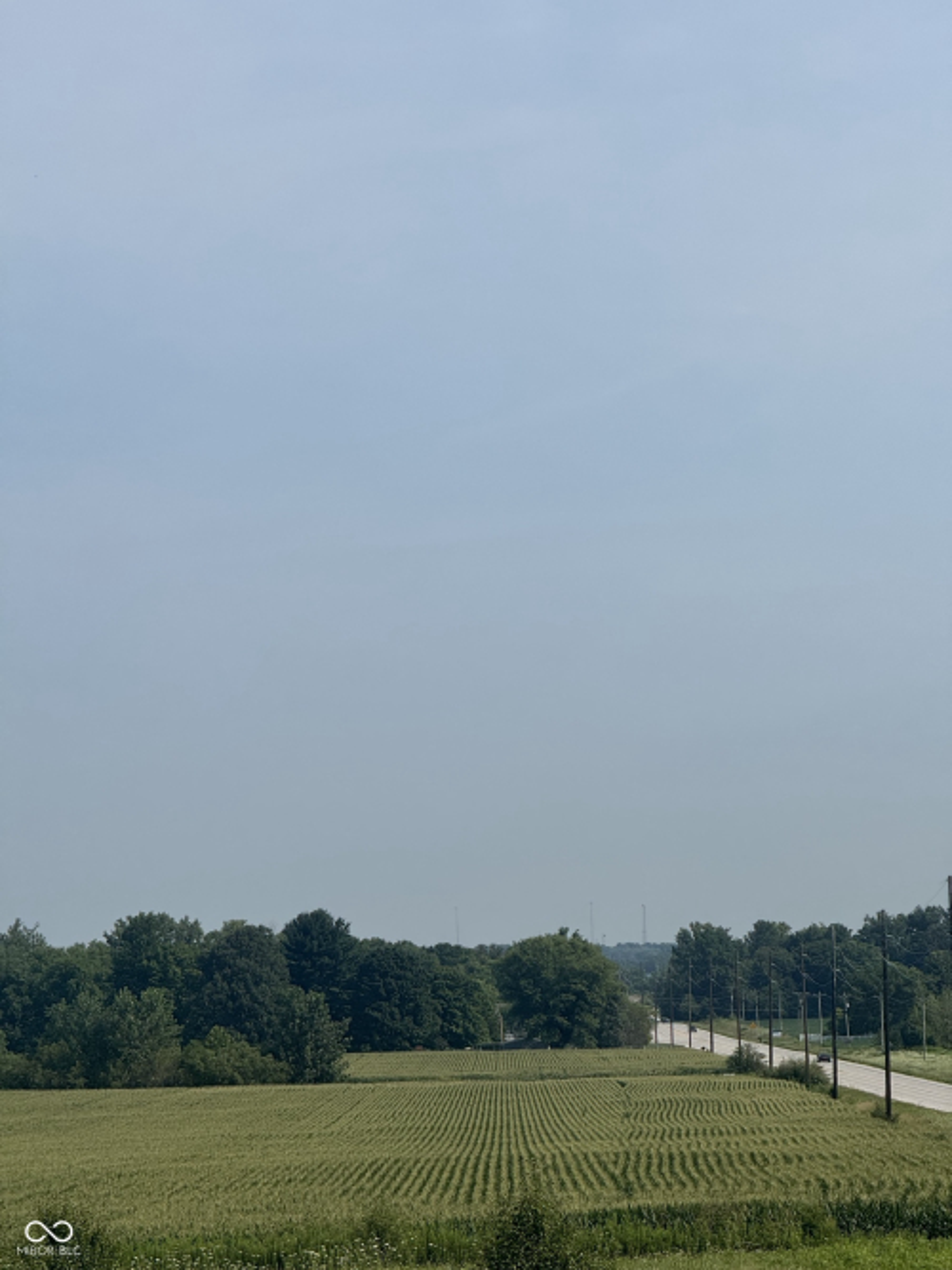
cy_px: 635
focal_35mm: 120
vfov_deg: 16.4
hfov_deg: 12.3
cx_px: 476
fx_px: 4402
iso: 50
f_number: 2.8
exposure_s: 1/3690
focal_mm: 15.66
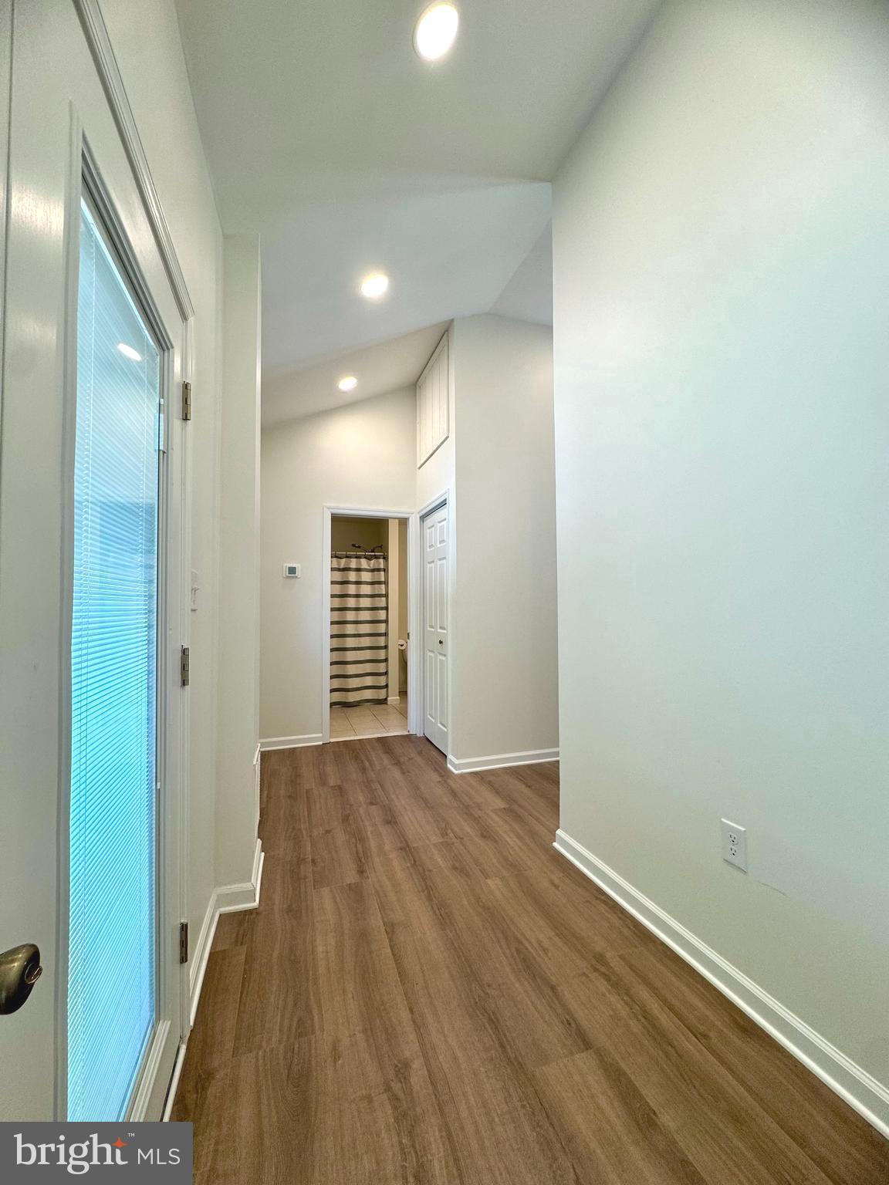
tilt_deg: +2.2
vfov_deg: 102.1
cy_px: 592
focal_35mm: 14
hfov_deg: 85.7
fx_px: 479
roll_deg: +0.3
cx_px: 444
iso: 80
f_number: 2.2
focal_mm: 2.22
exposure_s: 1/120
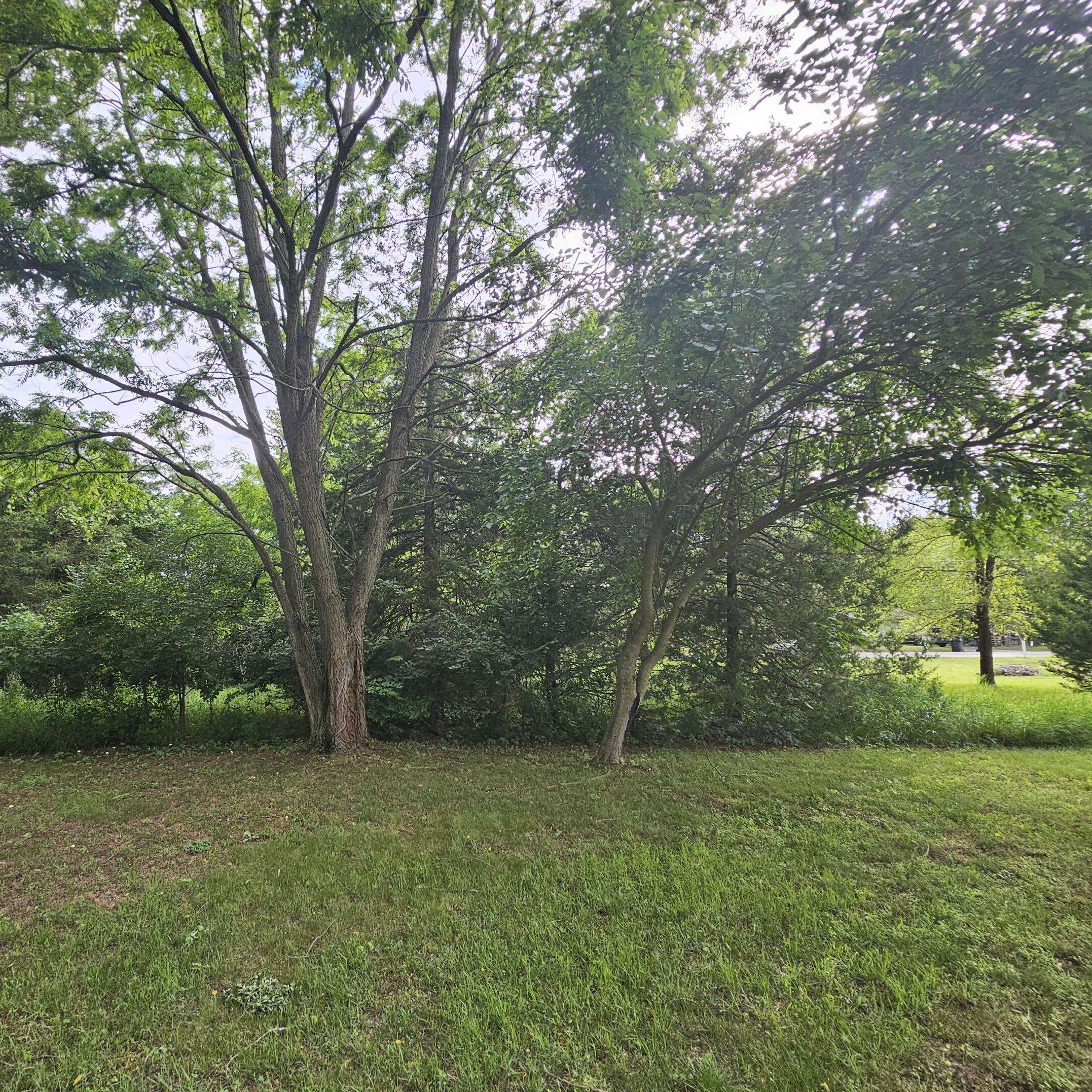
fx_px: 571
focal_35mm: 16
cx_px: 426
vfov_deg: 87.4
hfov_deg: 86.1
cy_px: 562
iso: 50
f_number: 2.2
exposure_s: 1/278
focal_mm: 2.2
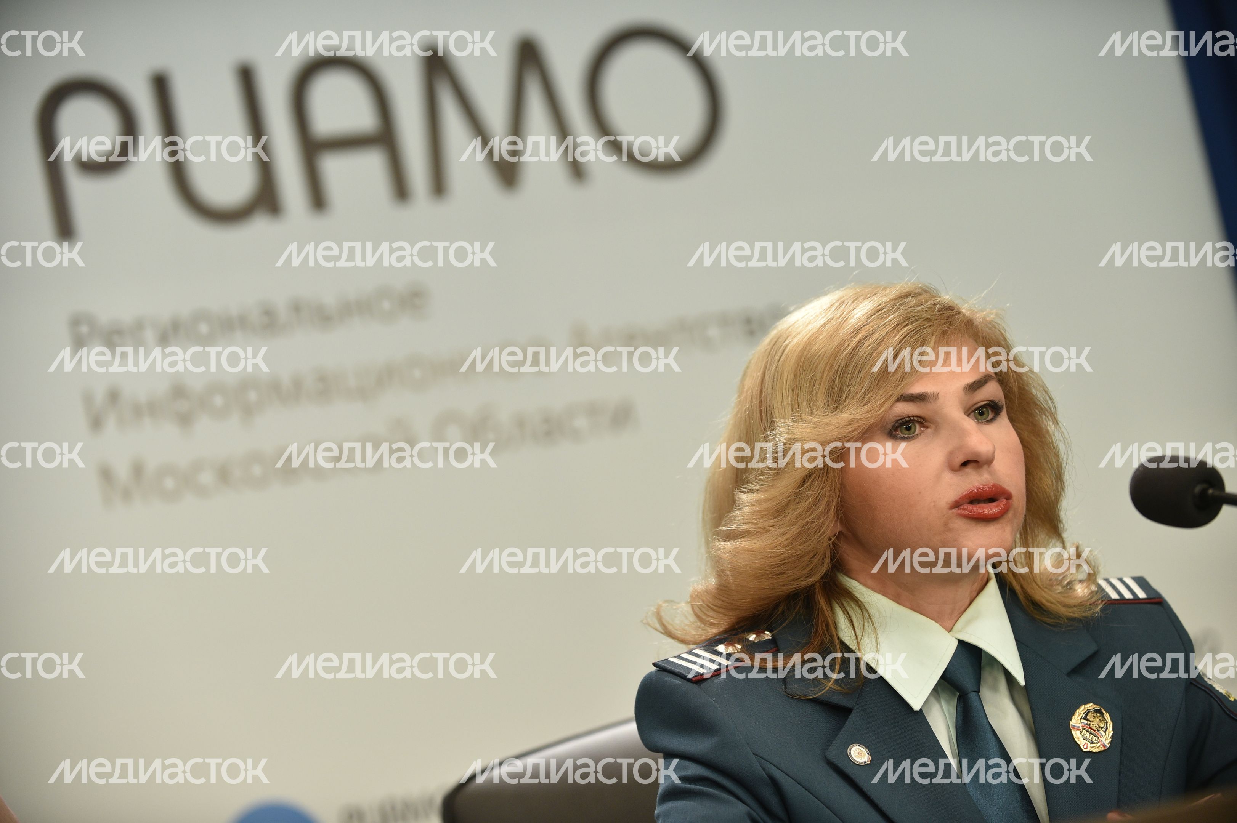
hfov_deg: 22.6
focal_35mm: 90
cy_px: 412
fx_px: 3091
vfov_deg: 15.2
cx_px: 618
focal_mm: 90
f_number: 4
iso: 1600
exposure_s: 1/250
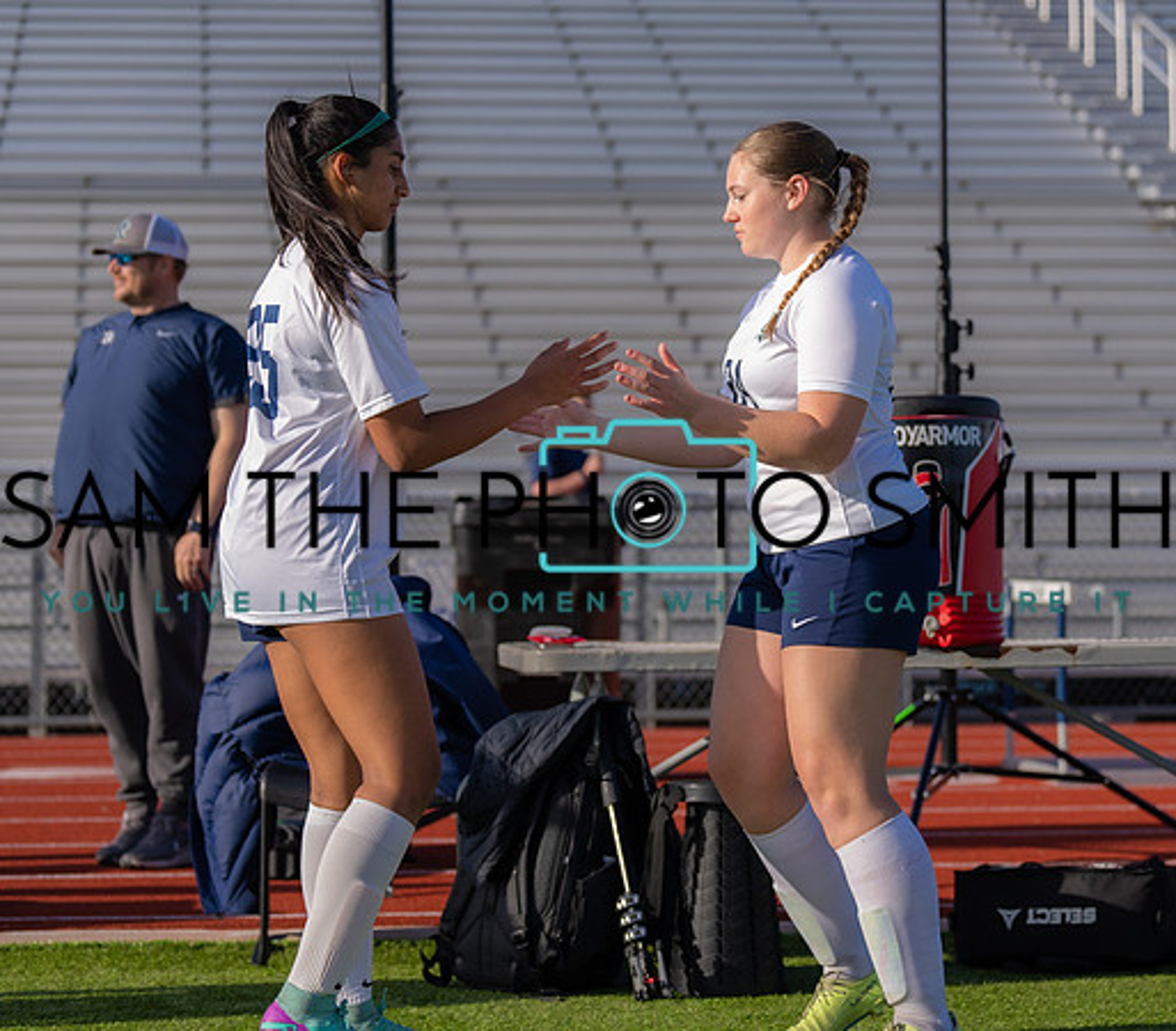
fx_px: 3522
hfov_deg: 19.0
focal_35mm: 97
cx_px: 554
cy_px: 464
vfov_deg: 16.7
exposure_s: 1/3200
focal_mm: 70
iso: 200
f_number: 2.8
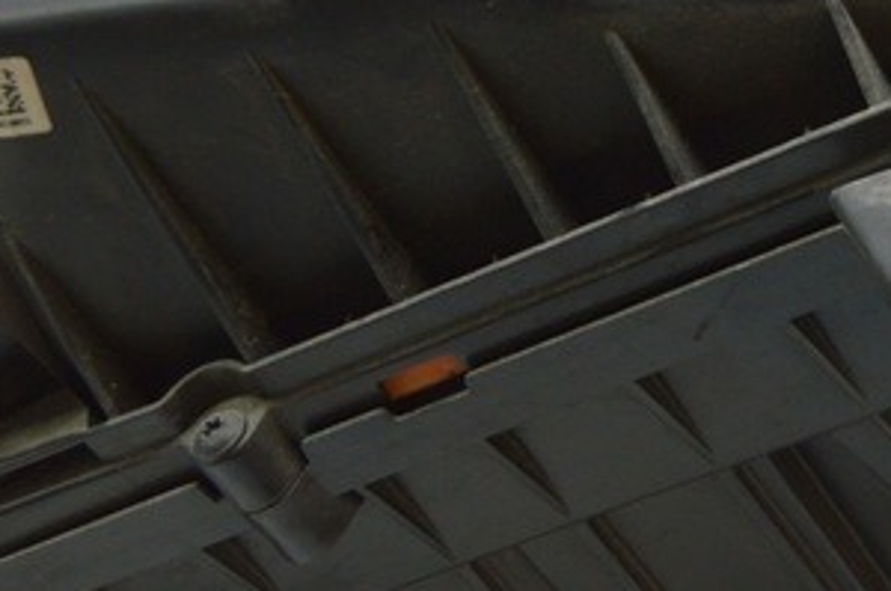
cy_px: 85
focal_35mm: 123
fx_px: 3039
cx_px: 502
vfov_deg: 11.1
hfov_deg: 16.7
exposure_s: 1/40
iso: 400
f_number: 4
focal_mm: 24
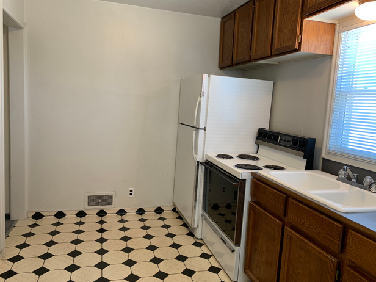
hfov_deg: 65.3
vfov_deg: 51.4
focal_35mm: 27
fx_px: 293
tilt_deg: -6.6
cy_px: 140
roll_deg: -3.4
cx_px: 191
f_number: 1.8
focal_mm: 4.25
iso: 100
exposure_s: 1/60
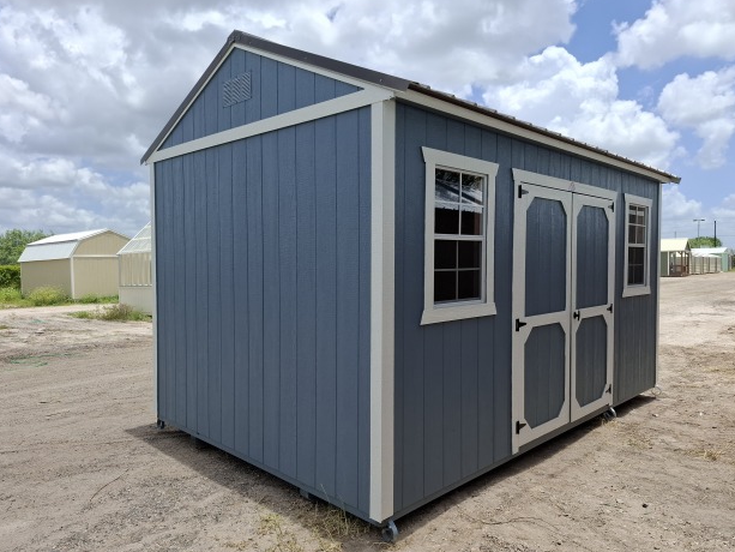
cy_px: 272
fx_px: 510
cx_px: 375
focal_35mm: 24
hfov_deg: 71.6
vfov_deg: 56.8
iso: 50
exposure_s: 1/2538
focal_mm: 5.54
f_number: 1.8
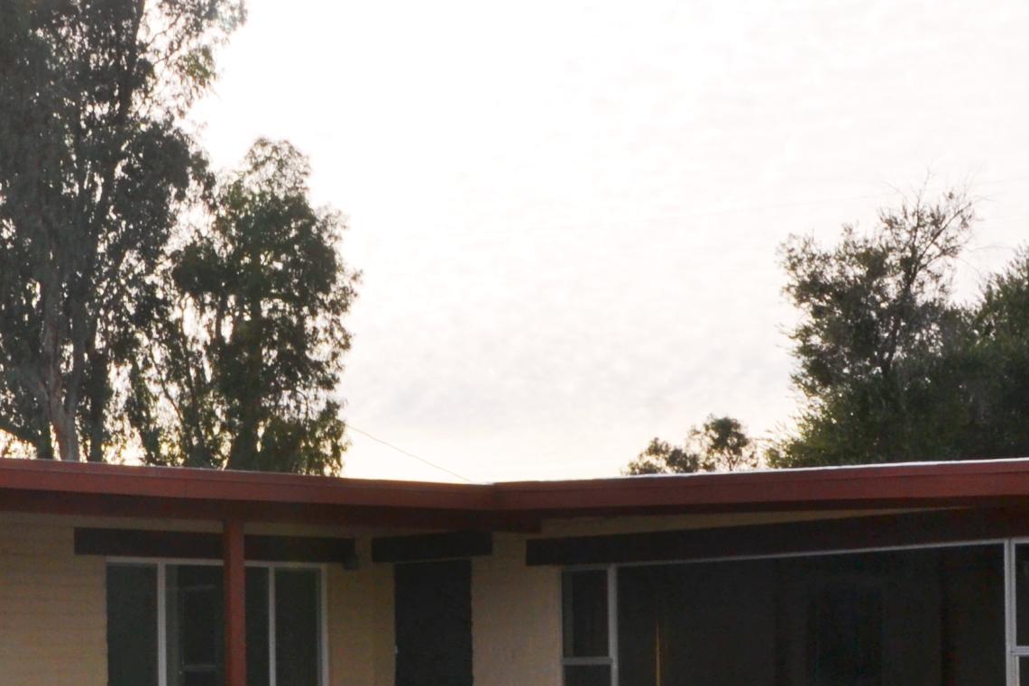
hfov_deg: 28.2
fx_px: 2030
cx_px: 315
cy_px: 612
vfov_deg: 18.9
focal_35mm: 71
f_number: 16
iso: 100
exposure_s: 1/200
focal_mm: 18
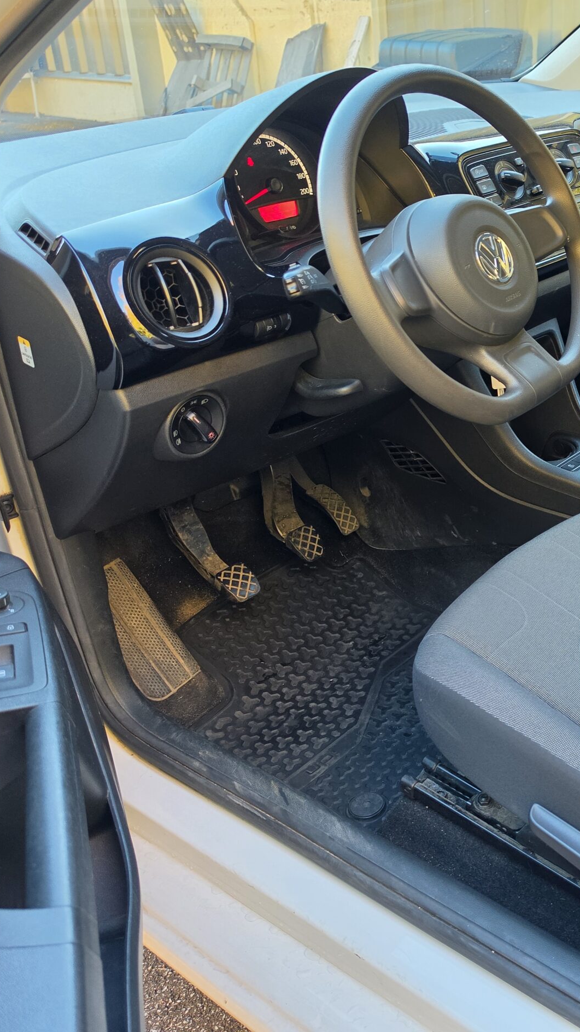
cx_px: 570
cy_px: 508
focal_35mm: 34
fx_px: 930
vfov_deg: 58.0
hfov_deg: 32.1
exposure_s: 1/180
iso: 160
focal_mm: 6.5
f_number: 1.4
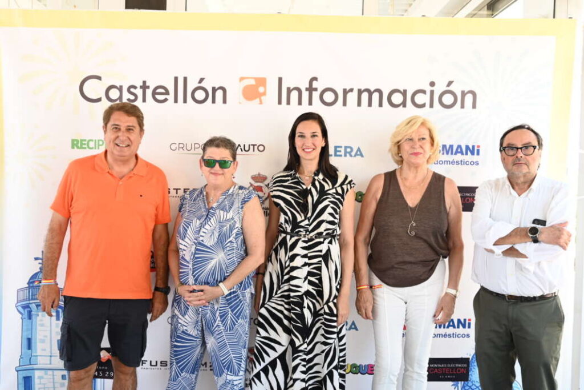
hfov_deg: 50.7
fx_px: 616
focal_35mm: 38
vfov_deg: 35.1
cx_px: 292
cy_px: 195
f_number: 5
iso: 400
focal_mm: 38
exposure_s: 1/100
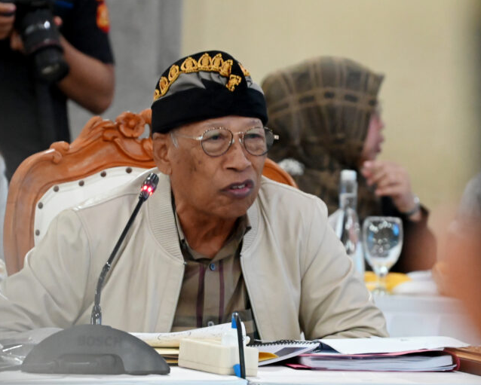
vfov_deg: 6.8
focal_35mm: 226
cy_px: 192
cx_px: 251
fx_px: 3219
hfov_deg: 8.5
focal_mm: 200
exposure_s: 1/50
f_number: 6.3
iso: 8000
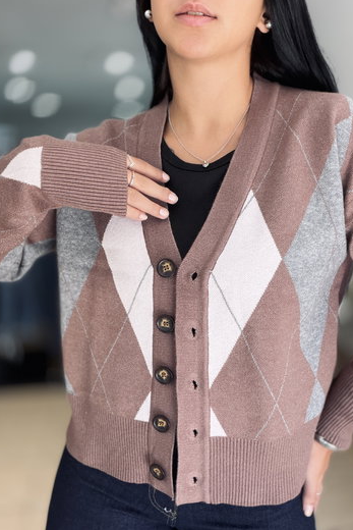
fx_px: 470
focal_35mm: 32
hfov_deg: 41.1
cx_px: 194
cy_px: 259
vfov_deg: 58.7
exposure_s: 1/112
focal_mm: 2.71
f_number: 1.9
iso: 80
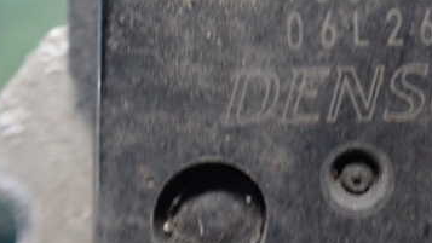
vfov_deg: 20.8
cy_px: -21
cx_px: 352
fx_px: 630
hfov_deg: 36.4
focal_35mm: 55
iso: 1000
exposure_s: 1/30
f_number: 2.3
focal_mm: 5.4
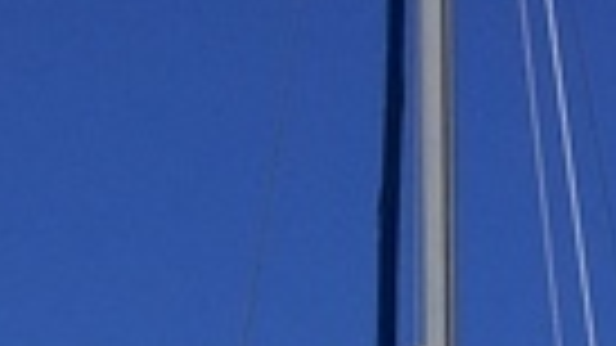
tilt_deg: +0.1
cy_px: 1703
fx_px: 3870
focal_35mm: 237
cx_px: 310
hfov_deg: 9.1
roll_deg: -1.4
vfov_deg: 4.4
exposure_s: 1/3968
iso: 32
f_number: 2.2
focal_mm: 4.15
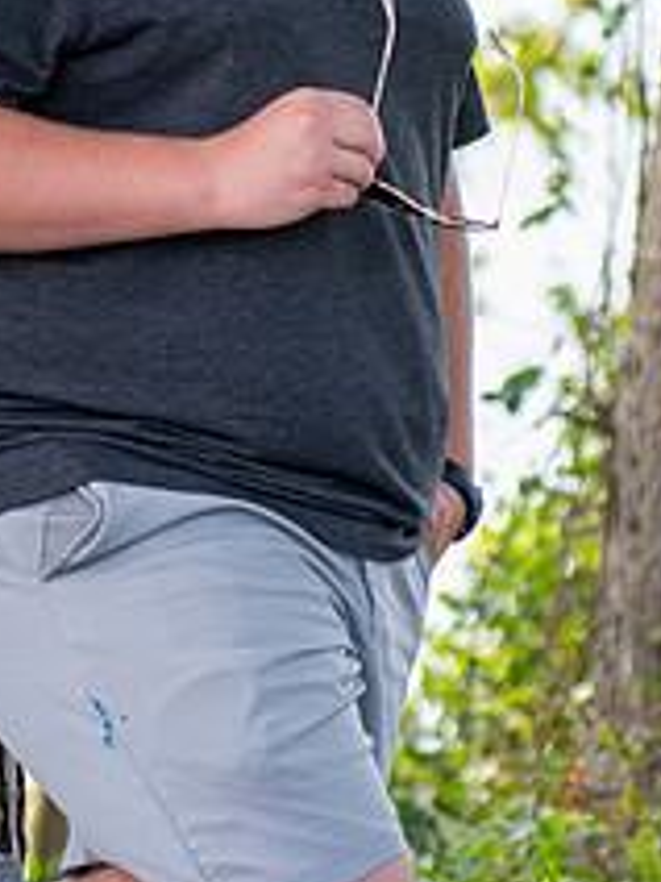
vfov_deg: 9.2
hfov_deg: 6.9
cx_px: 358
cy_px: 187
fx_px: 5449
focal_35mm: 214
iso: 100
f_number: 2.8
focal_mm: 70
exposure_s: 1/160
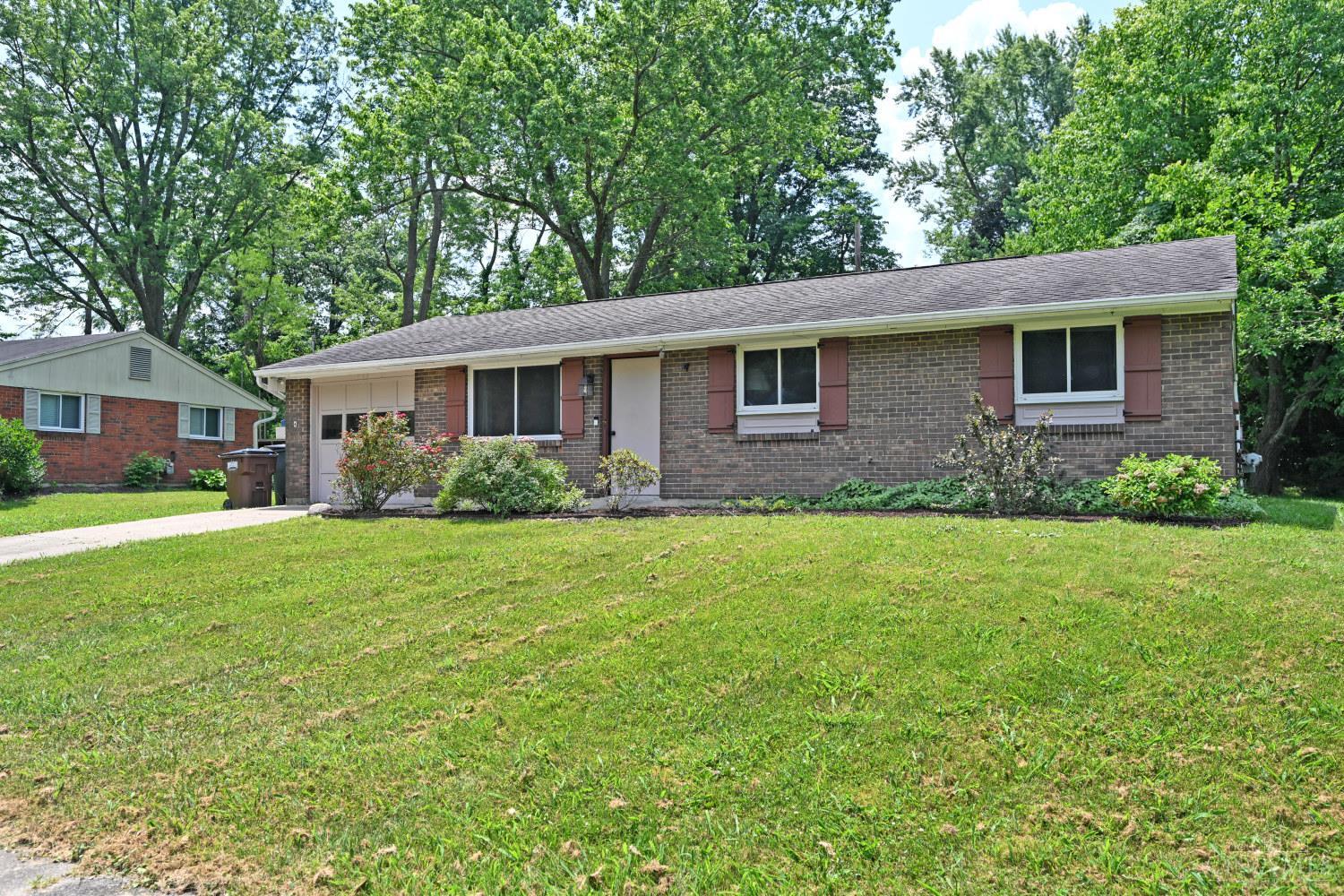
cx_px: 672
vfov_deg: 48.7
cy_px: 448
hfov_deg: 68.4
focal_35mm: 26
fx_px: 989
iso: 100
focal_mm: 26.5
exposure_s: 1/320
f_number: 6.3
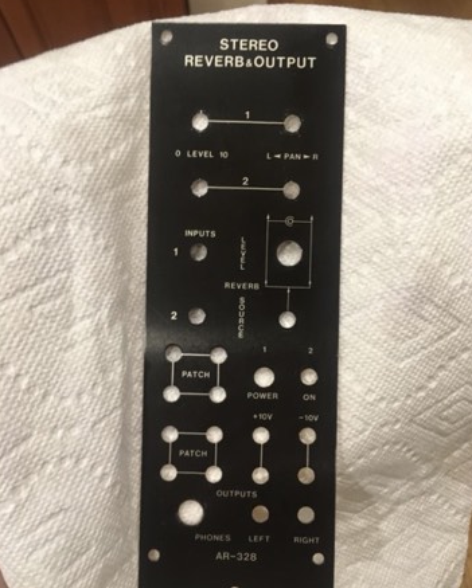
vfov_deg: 57.1
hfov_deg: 47.2
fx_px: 541
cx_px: 237
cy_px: 310
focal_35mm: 31
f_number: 2.2
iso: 125
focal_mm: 4.15
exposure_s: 1/30
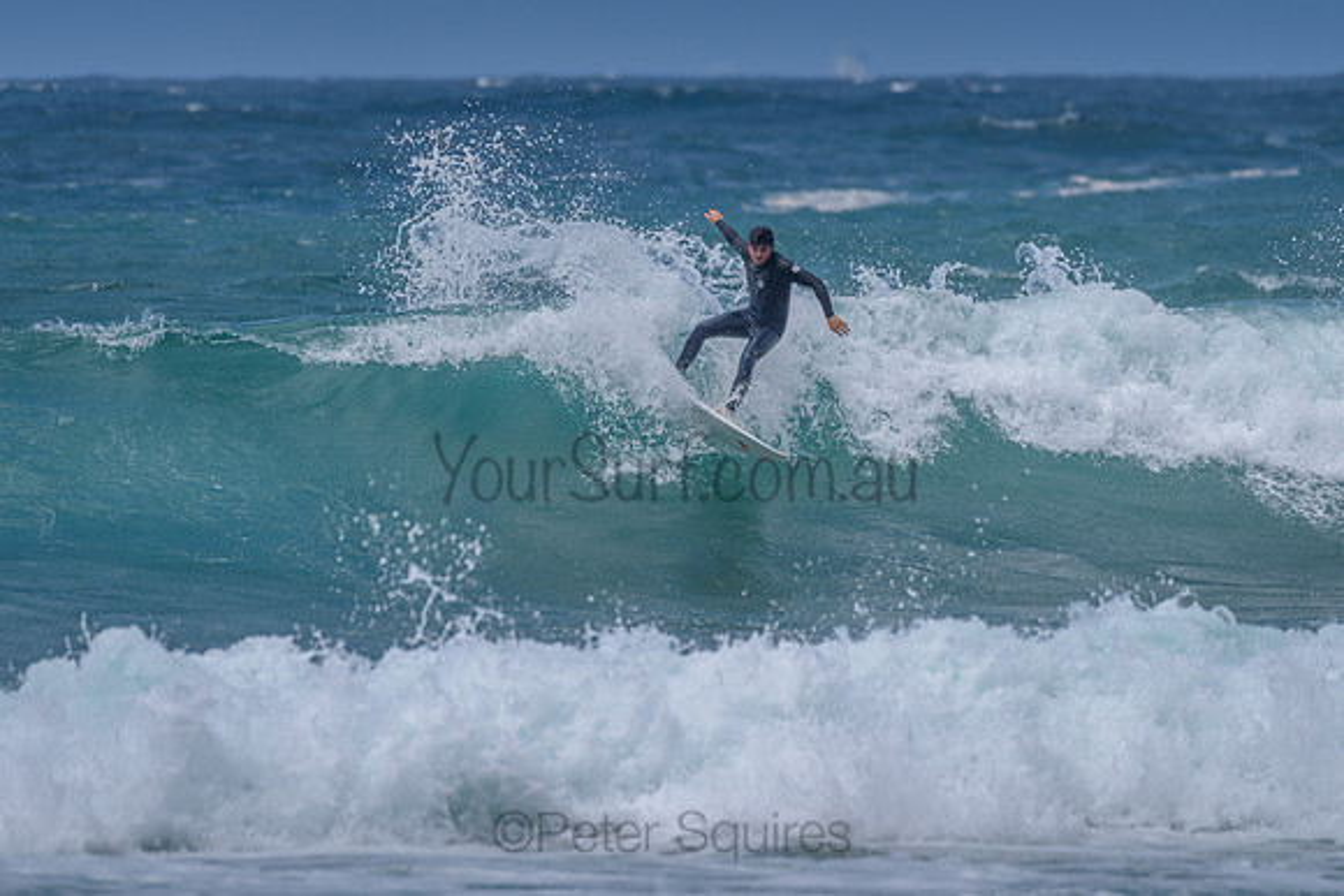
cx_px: 690
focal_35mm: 614
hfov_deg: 3.4
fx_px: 22937
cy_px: 352
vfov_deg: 2.2
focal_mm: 500
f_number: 5.6
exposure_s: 1/2000
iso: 110
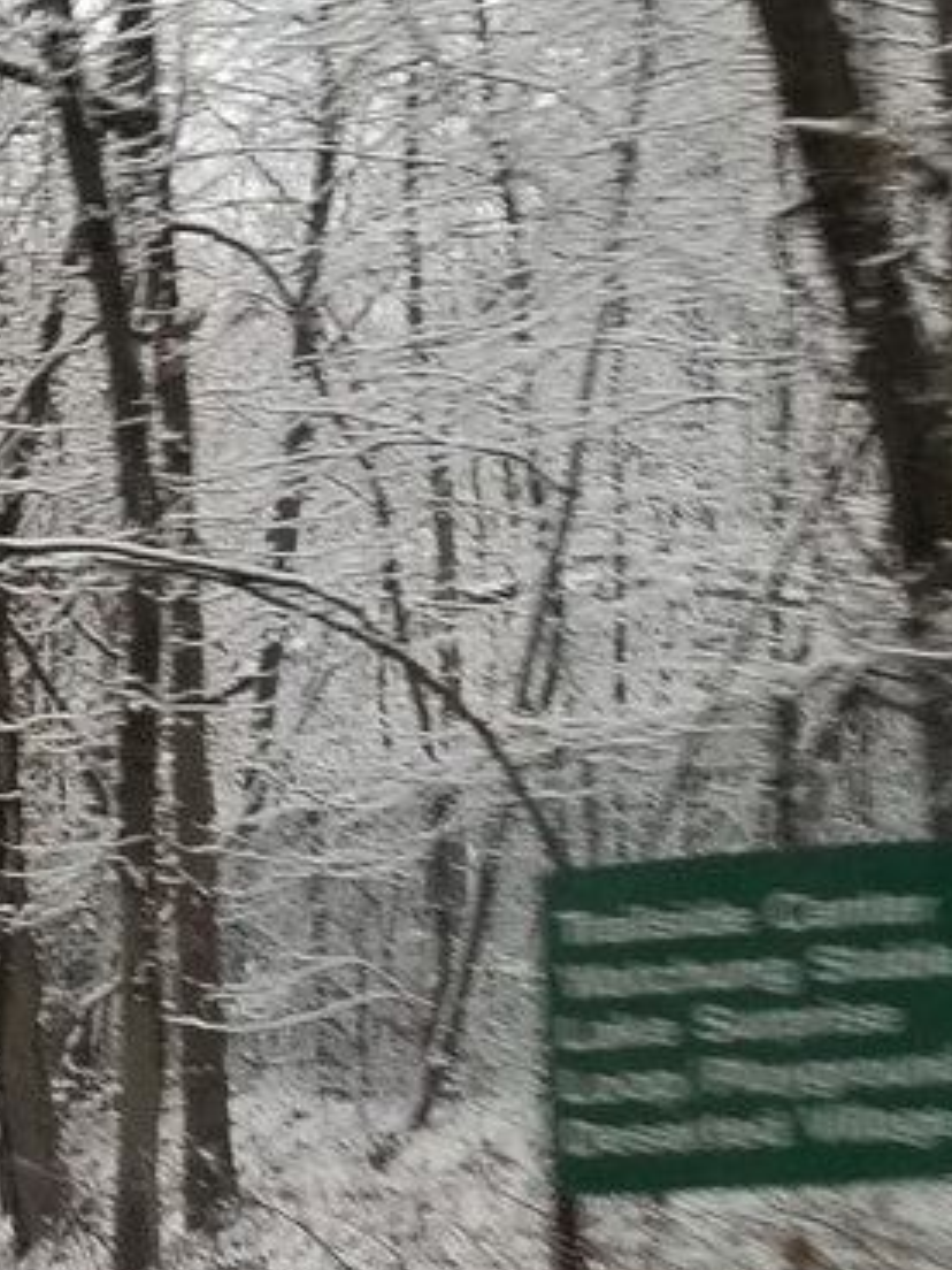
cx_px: -717
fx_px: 4144
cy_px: 1377
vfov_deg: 16.9
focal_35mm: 113
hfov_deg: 12.1
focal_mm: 4.25
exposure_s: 1/50
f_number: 1.7
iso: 64
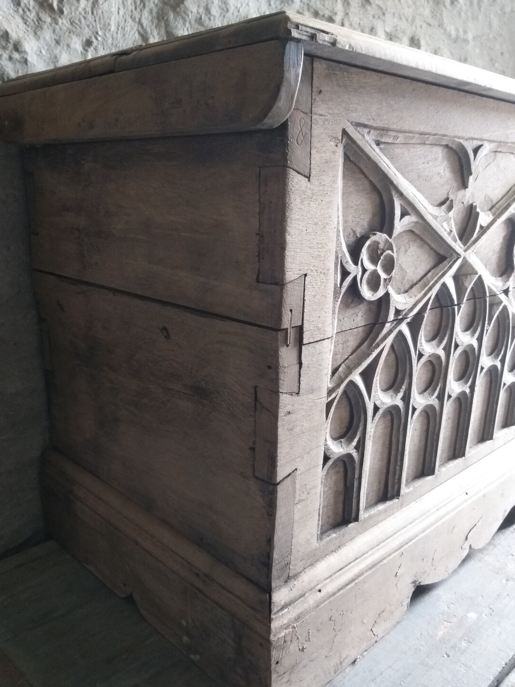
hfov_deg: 48.2
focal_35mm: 29
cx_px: 259
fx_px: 575
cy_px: 380
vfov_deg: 61.5
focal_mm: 3.93
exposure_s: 1/25
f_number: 1.7
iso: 320
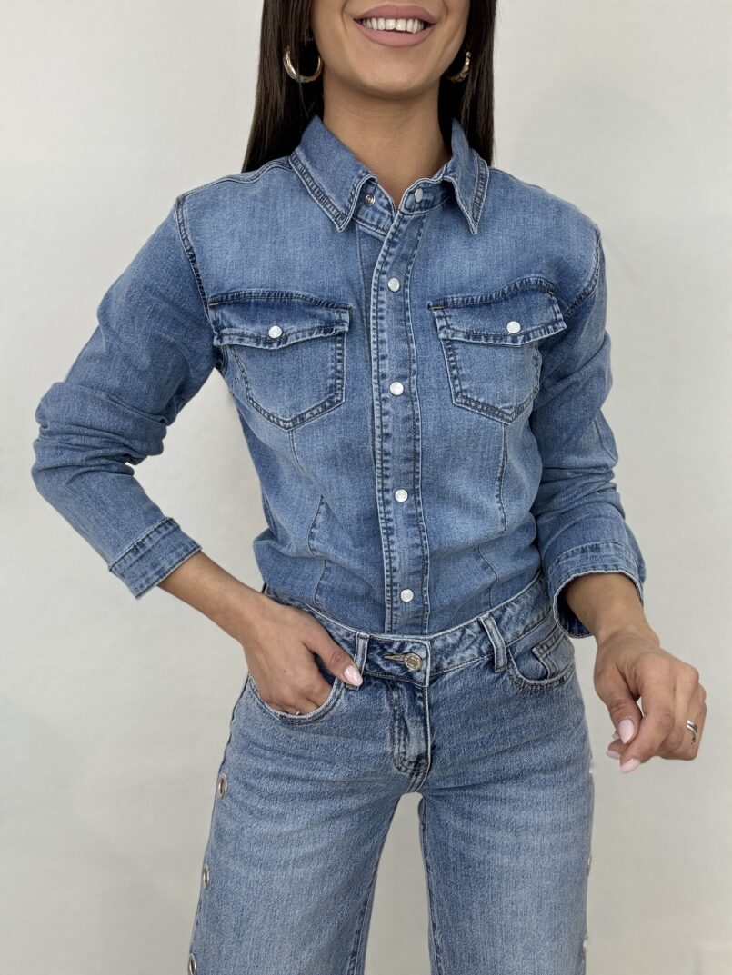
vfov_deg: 60.0
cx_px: 366
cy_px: 488
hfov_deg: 46.8
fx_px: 846
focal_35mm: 30
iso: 50
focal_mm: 2.69
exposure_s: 1/100
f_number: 1.9
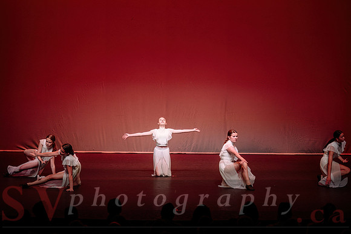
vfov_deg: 14.4
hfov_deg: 21.4
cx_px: 183
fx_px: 927
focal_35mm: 95
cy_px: 105
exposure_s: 1/800
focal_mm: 86
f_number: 2.8
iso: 1000
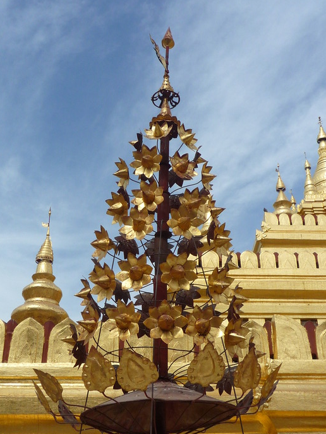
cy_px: 247
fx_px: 540
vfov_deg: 43.7
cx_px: 166
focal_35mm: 43
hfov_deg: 33.6
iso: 100
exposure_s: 1/640
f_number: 5
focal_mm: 4.5
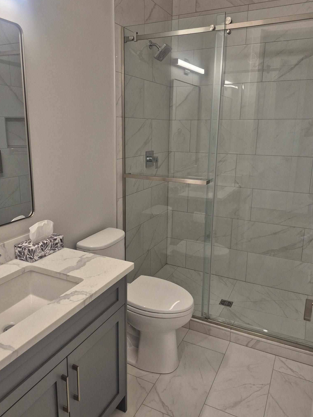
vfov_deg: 67.3
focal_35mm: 26
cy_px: 201
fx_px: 313
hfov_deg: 53.0
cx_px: 149
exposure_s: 1/120
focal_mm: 5.4
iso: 125
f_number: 1.8
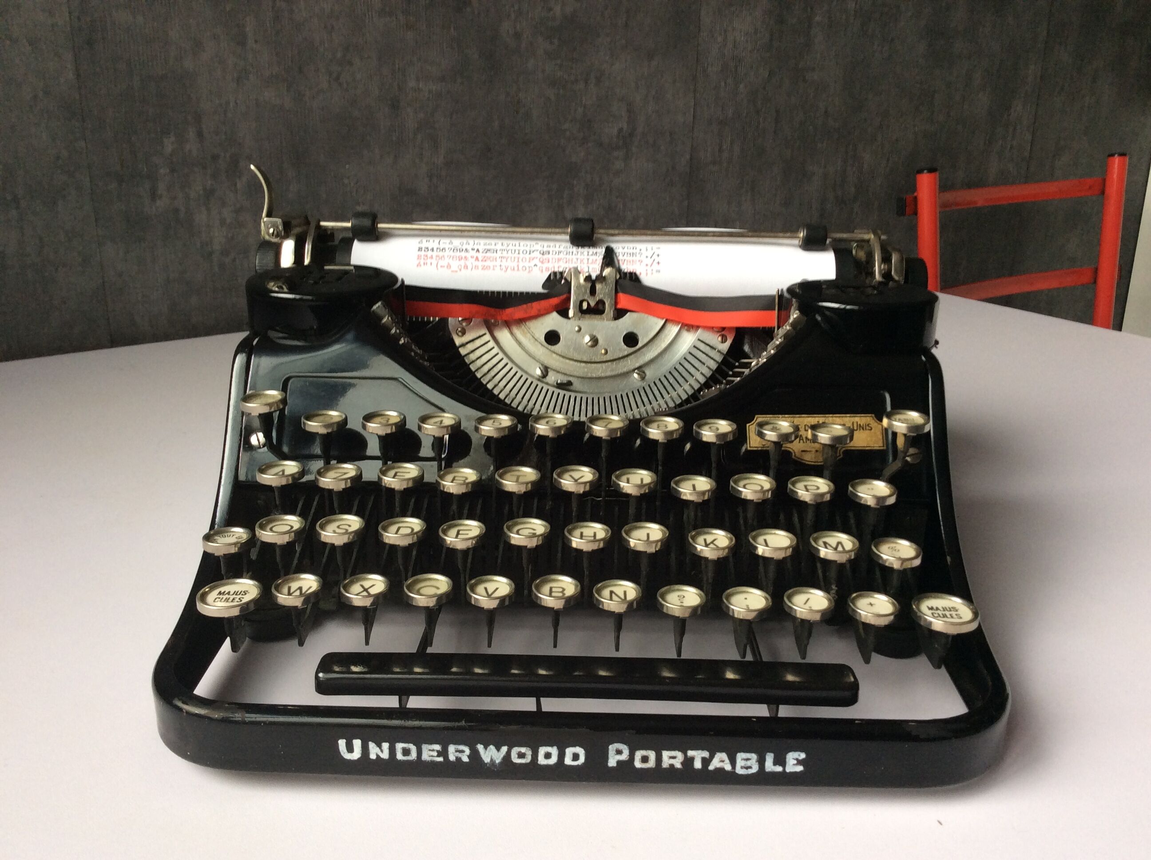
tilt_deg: -19.4
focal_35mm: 32
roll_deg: +0.5
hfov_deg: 56.9
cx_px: 576
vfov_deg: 44.1
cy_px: 430
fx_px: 1062
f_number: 2.4
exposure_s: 1/25
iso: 40
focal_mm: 3.3
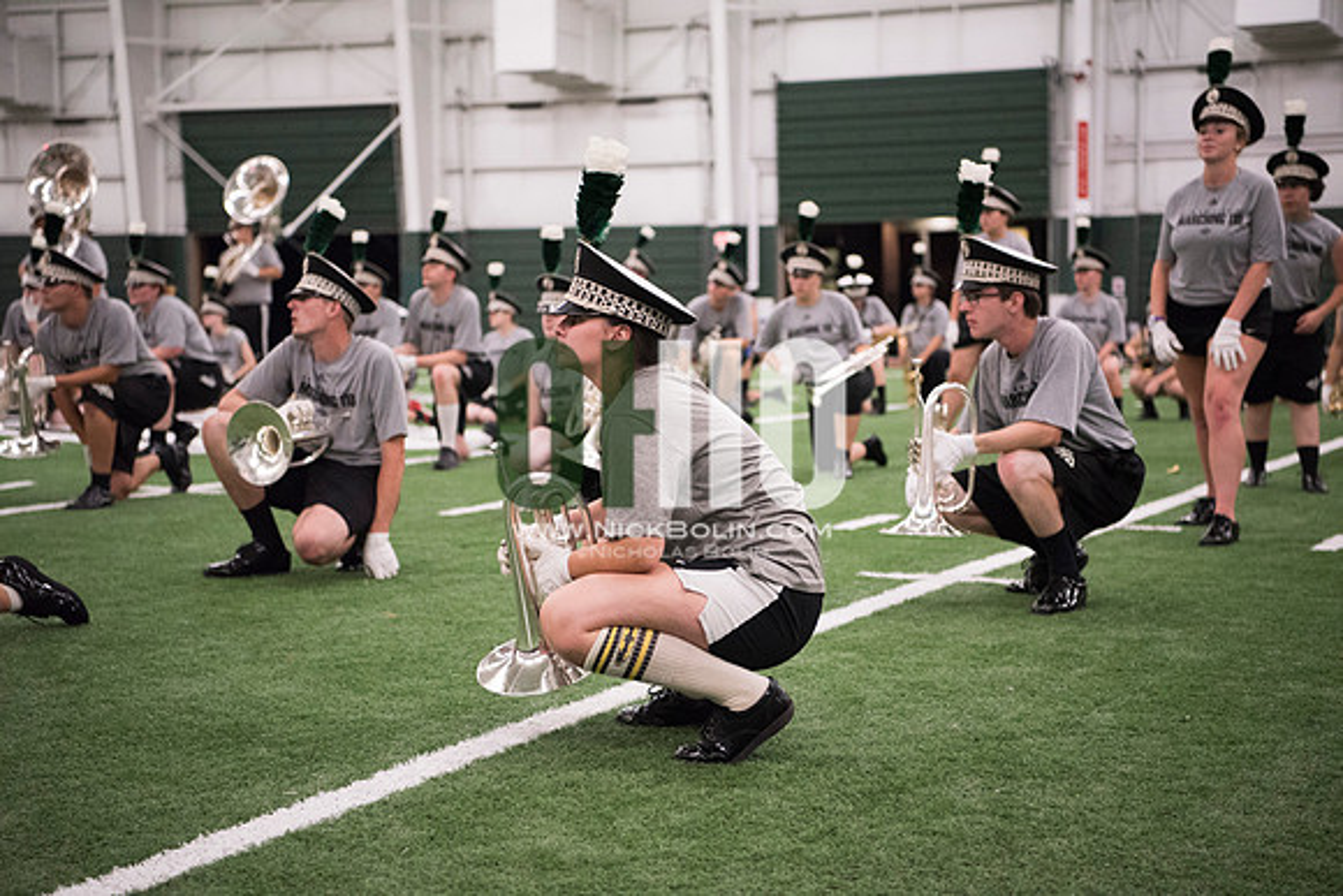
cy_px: 448
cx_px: 672
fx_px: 2313
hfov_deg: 32.4
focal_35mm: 62
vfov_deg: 21.9
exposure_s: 1/320
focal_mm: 62
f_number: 3.2
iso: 3200
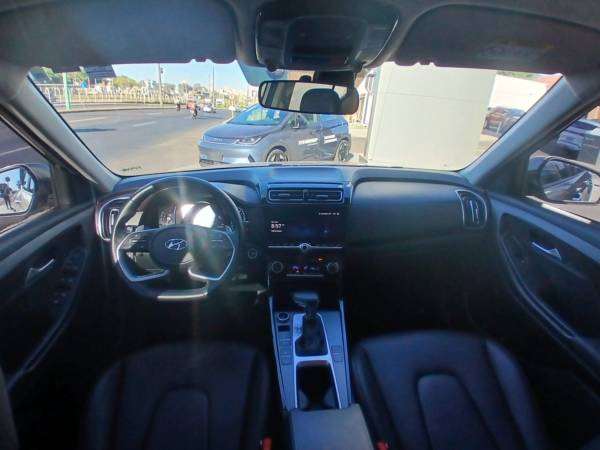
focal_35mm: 17
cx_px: 300
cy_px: 225
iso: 50
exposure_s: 1/167
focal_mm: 1.4
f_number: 2.2
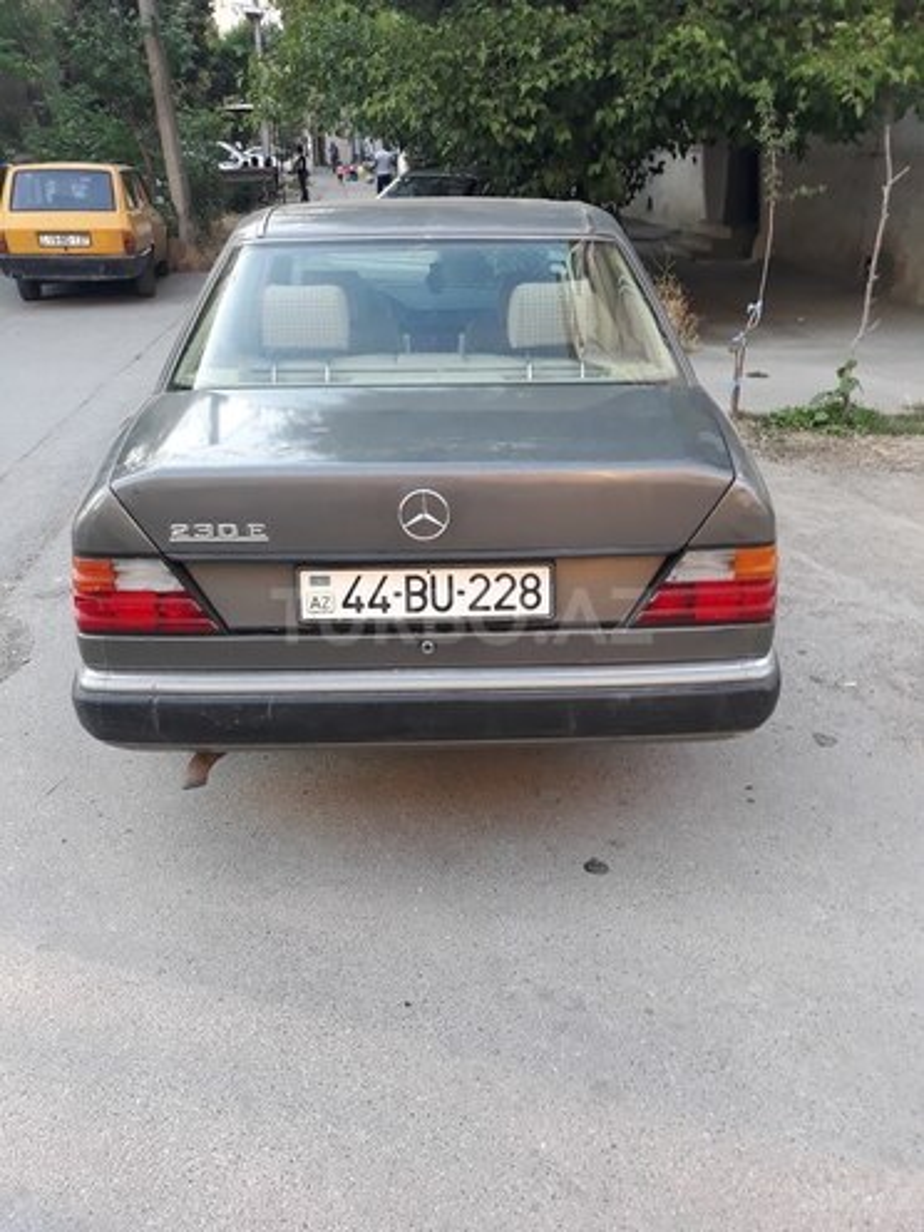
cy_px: 616
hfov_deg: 51.4
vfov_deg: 65.3
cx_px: 462
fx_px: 961
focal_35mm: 27
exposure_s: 1/50
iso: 64
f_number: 1.7
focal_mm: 3.71
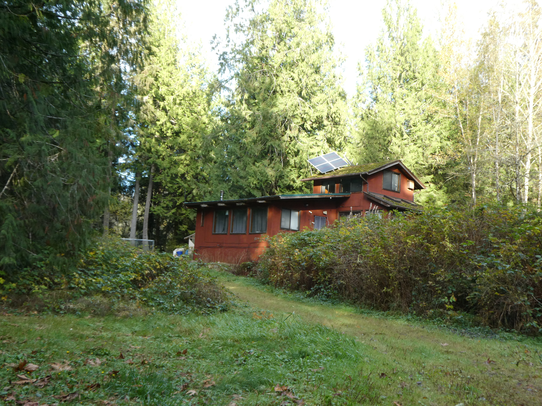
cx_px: 271
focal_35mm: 35
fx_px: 548
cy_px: 203
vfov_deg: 40.7
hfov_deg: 52.6
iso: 125
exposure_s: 1/80
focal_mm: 6.3
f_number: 3.7
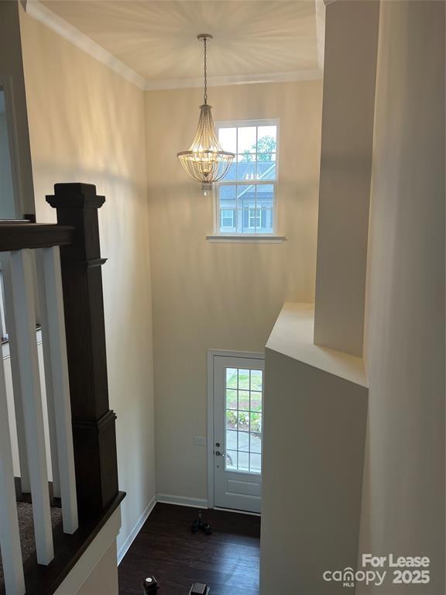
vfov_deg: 67.3
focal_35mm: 26
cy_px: 298
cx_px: 223
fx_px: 447
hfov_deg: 53.1
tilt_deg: -9.0
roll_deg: +0.0
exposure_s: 1/120
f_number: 1.5
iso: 125
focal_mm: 5.7
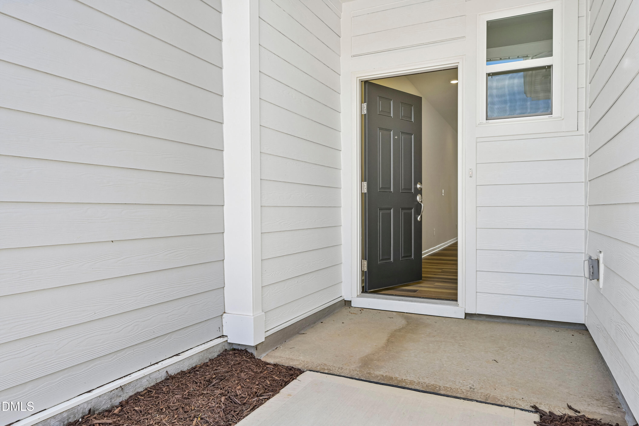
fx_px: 426
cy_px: 213
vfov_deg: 53.1
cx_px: 320
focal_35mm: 24
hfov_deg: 73.7
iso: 100
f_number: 8
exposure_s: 1/200
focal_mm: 24
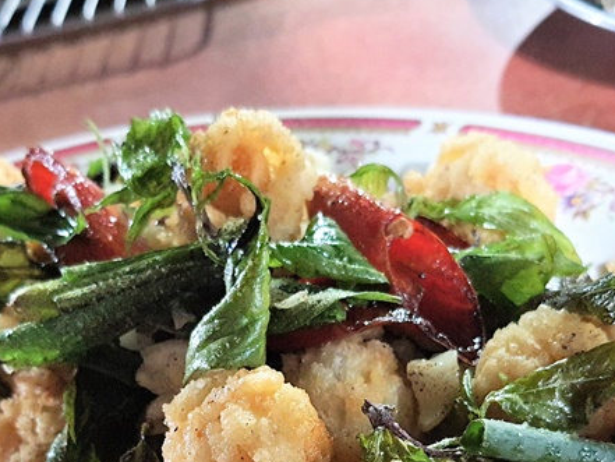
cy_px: 469
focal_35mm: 59
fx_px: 1048
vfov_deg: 23.7
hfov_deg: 32.7
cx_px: 294
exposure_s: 1/15
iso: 640
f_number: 1.7
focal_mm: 4.32
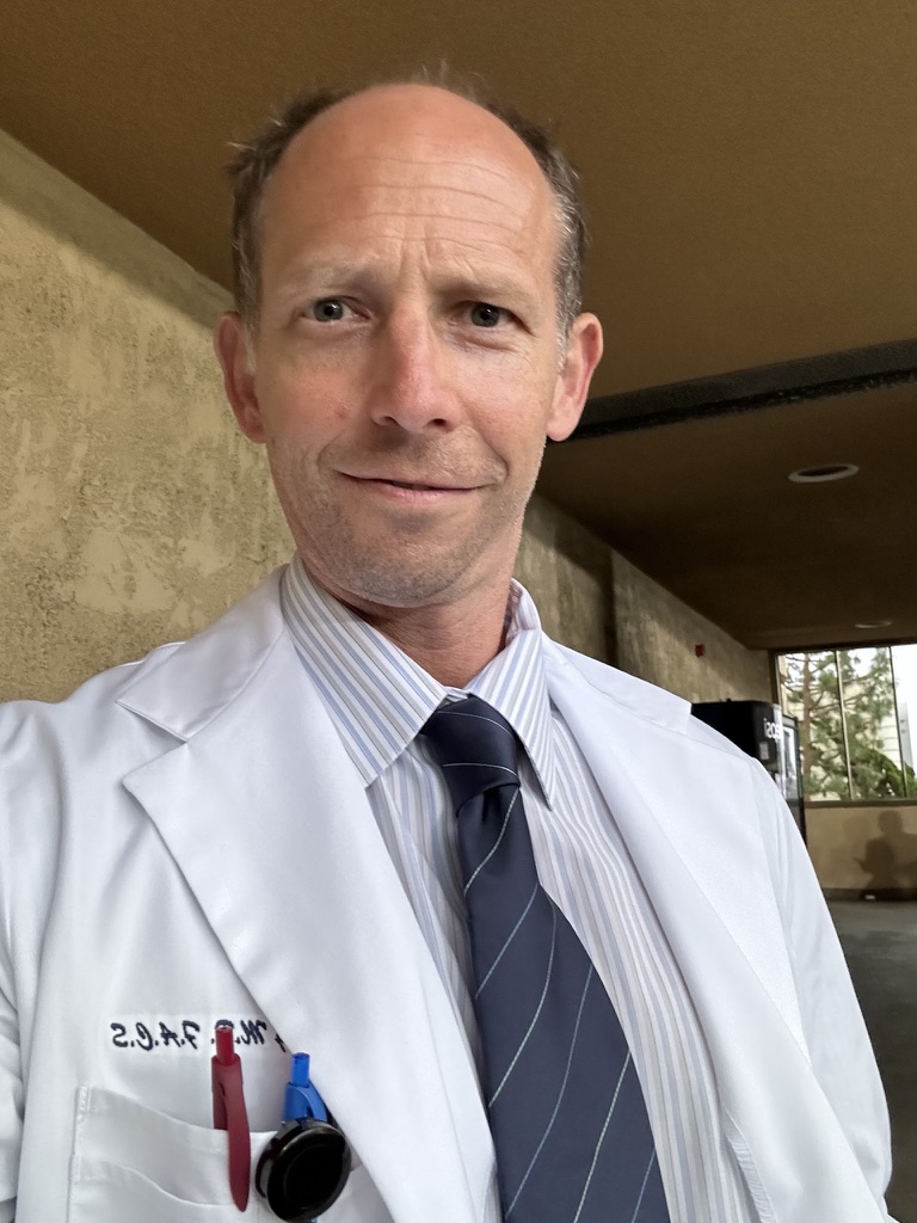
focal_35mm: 30
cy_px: 612
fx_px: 1060
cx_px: 458
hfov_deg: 46.8
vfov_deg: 60.0
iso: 250
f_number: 1.9
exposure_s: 1/60
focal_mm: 2.69
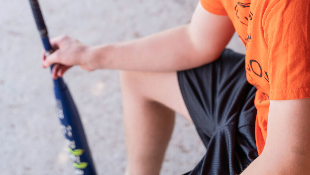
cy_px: 9
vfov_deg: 13.3
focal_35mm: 90
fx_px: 740
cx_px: 155
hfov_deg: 23.7
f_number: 3.2
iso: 100
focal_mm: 57
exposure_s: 1/60
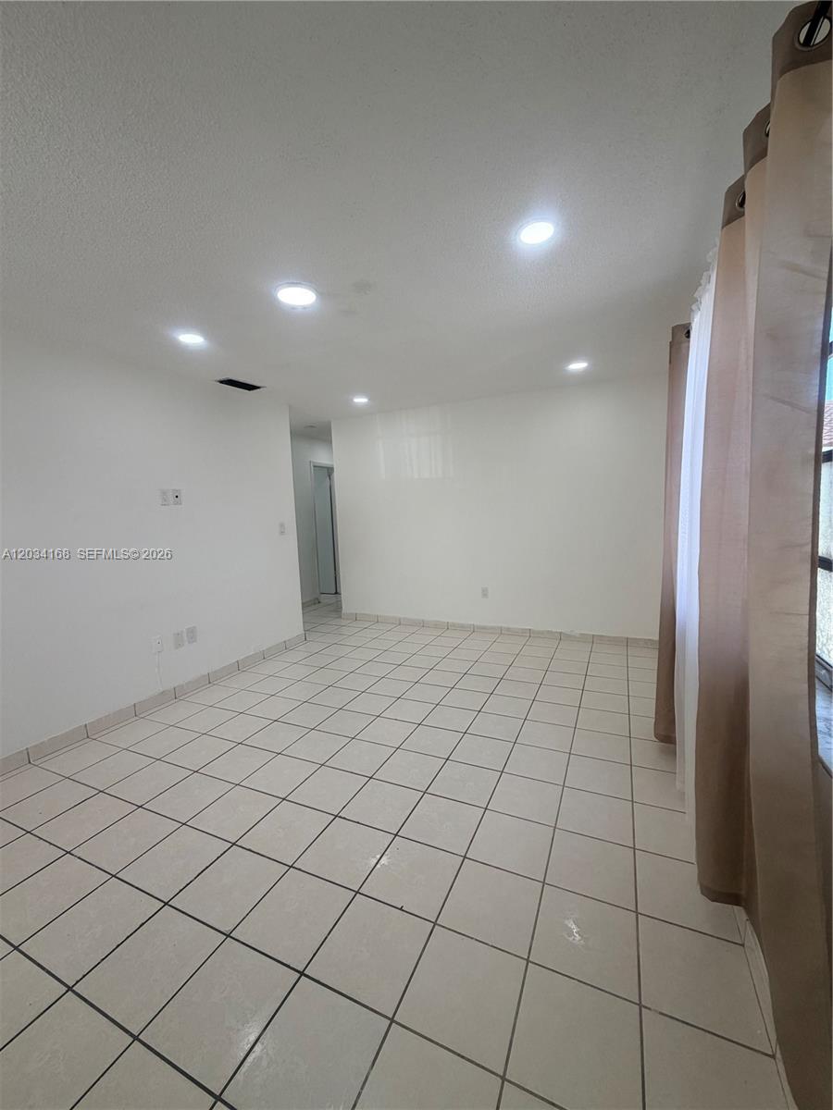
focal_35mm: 14
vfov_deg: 102.1
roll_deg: +1.8
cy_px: 555
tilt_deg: -6.1
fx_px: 449
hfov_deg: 85.7
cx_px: 416
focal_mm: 2.22
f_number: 2.2
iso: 50
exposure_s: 1/144
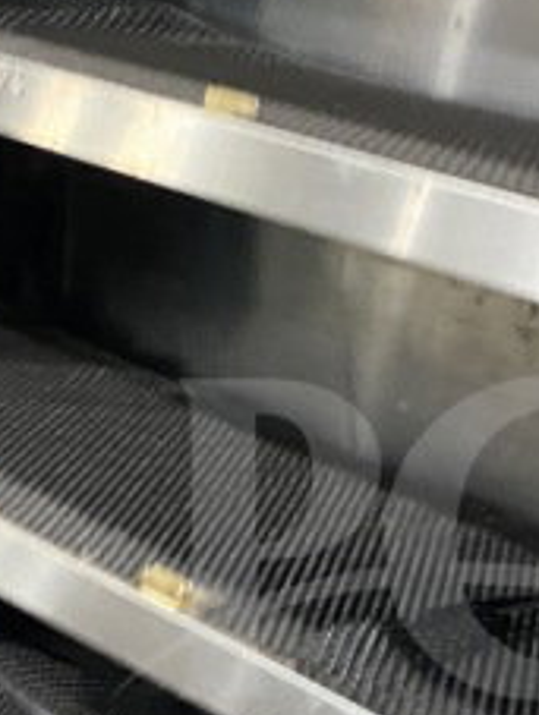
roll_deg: -10.1
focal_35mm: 93
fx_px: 1925
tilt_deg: -9.9
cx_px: 460
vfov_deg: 20.7
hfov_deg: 15.8
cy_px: 628
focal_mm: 4.25
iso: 640
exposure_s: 1/38
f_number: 1.8
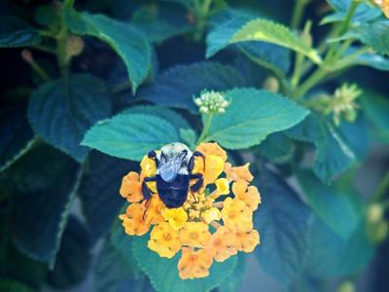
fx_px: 2719
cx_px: 194
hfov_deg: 8.2
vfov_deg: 6.1
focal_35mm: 242
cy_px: 146
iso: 100
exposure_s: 1/250
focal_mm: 51.4
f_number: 2.8
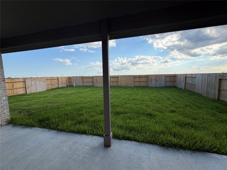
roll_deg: +1.9
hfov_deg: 102.1
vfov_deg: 85.7
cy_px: 85
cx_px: 114
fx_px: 92
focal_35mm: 14
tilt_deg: -5.4
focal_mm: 2.22
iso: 25
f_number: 2.2
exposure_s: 1/770
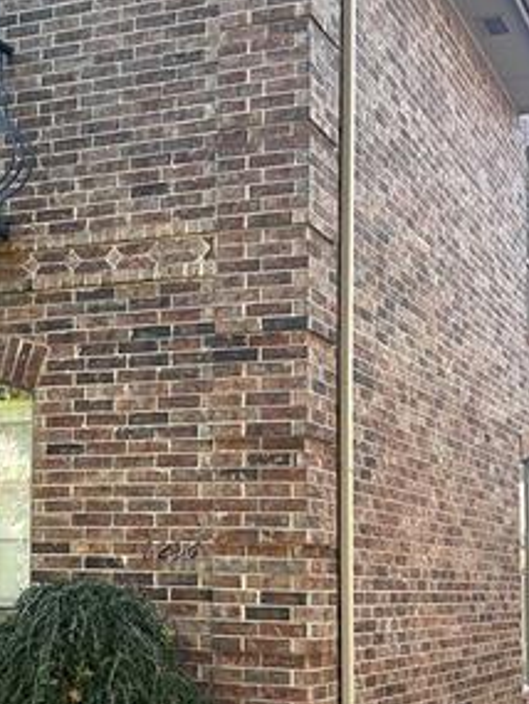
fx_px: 1425
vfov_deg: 27.7
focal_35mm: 70
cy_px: 427
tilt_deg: +6.6
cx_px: 77
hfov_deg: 20.7
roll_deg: -0.9
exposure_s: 1/361
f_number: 1.5
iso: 50
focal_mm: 5.7
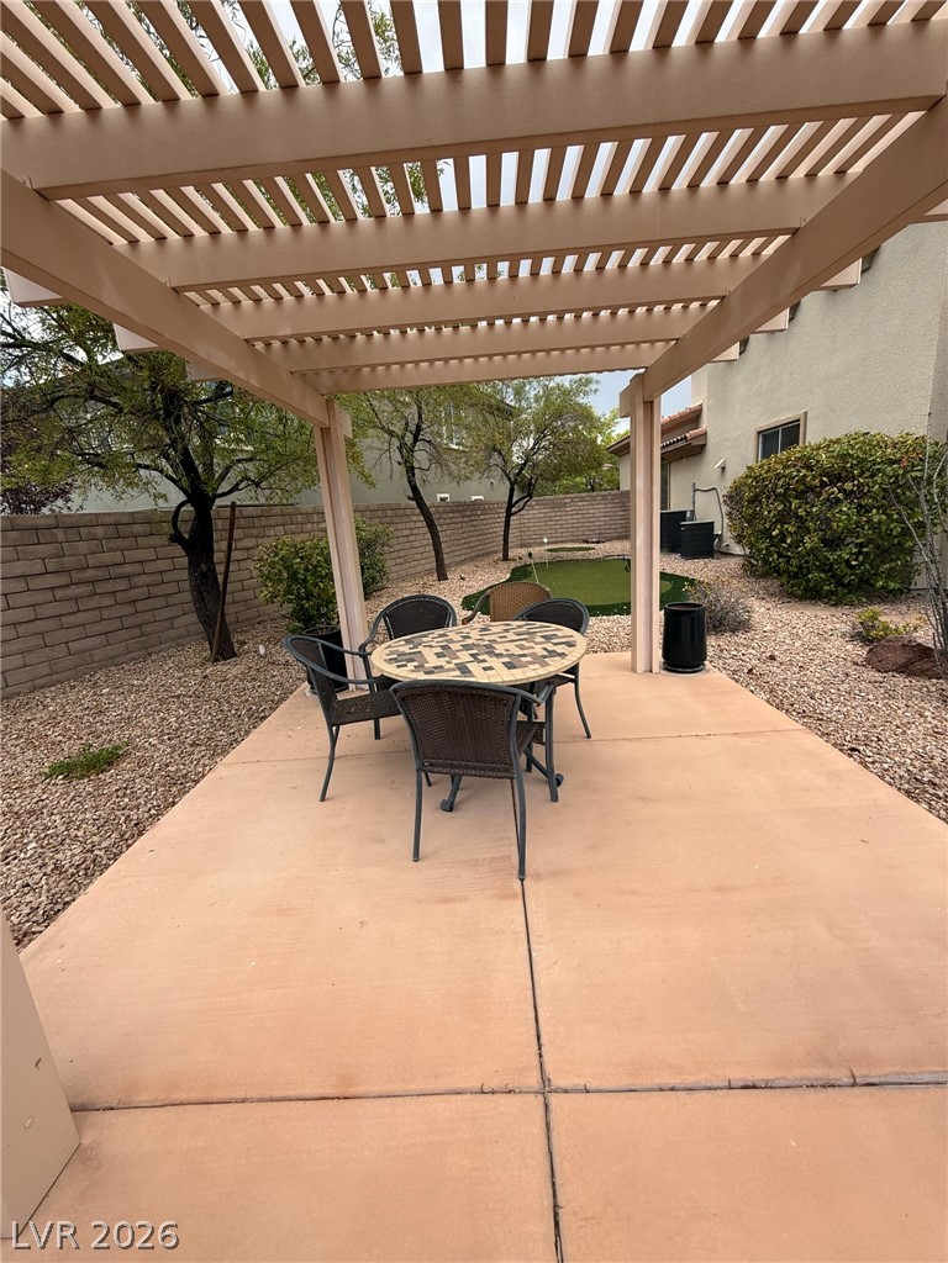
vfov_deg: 102.1
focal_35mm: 14
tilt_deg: -13.1
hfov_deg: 85.7
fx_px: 511
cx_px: 474
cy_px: 632
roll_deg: +4.7
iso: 50
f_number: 2.2
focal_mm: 2.22
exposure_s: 1/411
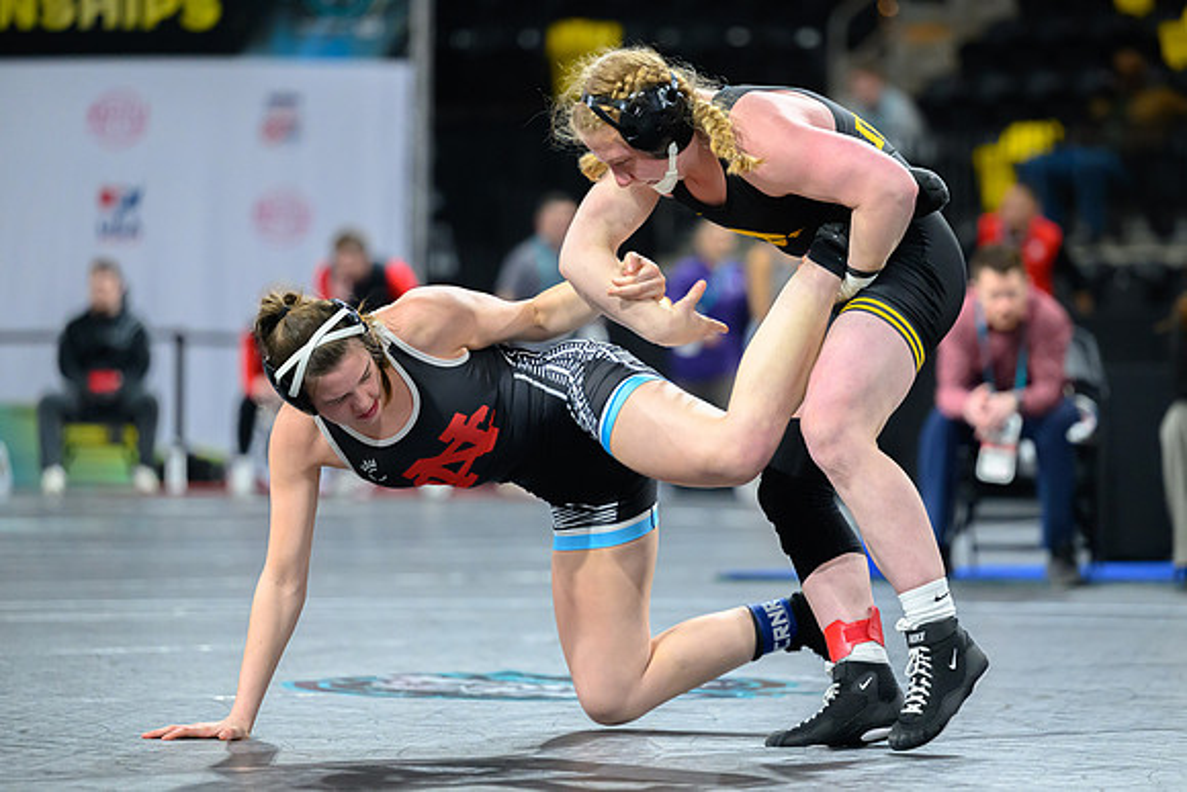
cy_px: 371
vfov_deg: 7.9
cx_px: 637
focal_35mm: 174
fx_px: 5723
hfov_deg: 11.8
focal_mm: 155
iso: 4000
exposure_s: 1/800
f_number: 2.8
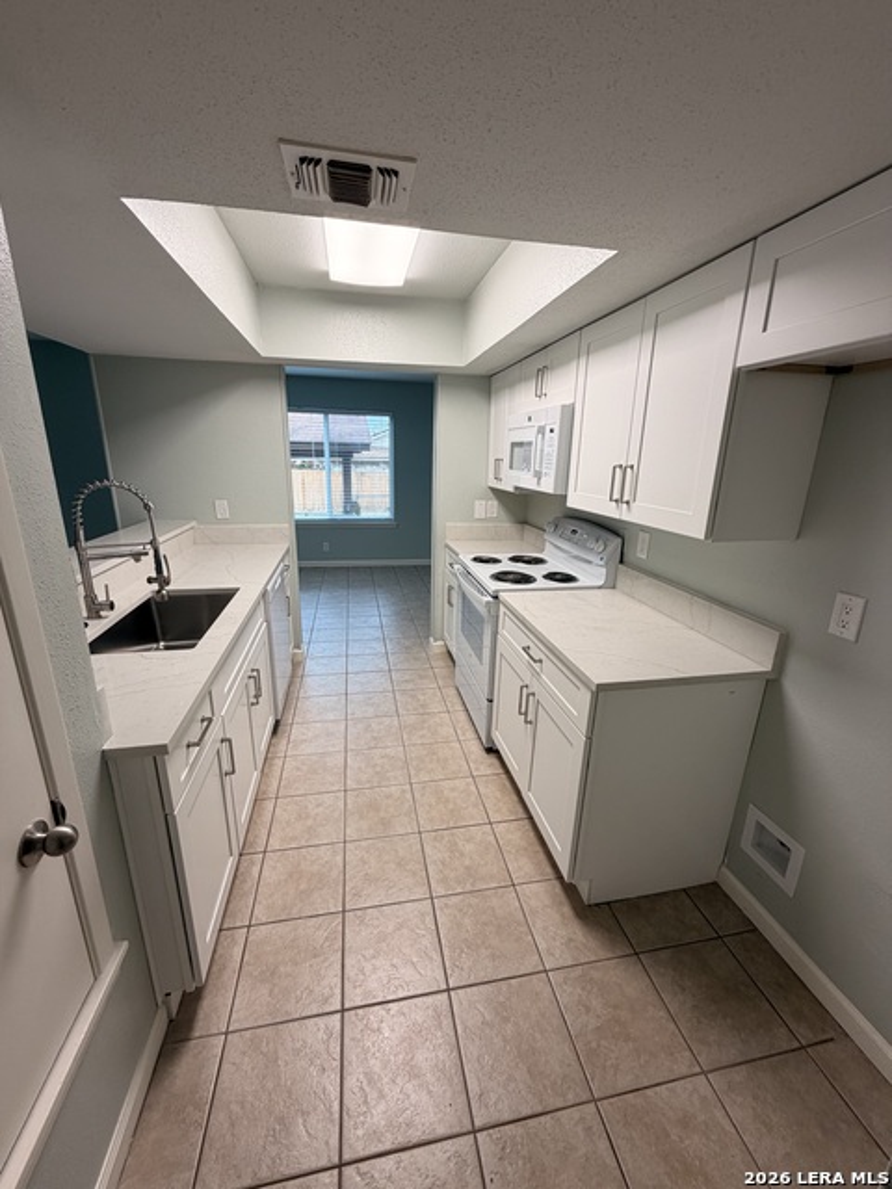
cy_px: 594
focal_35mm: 14
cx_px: 446
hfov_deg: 85.7
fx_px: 481
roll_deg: -2.2
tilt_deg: -16.3
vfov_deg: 102.1
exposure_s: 1/120
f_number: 2.2
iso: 100
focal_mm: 2.22
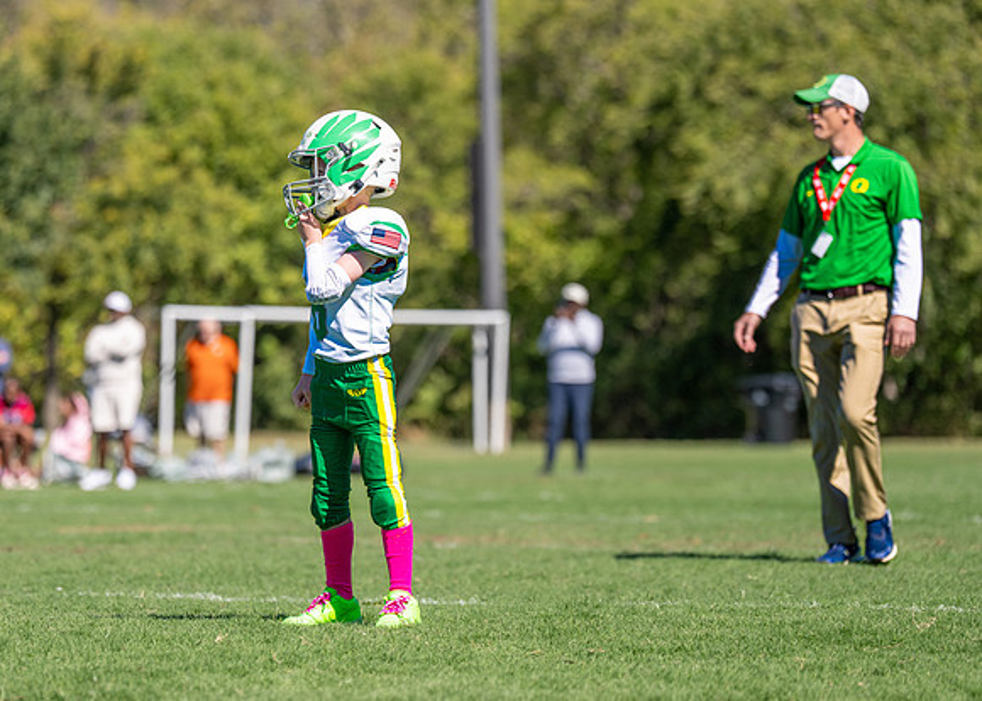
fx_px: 4926
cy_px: 377
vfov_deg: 8.1
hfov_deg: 11.4
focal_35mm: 177
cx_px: 364
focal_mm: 135
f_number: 2.8
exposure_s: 1/4000
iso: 160
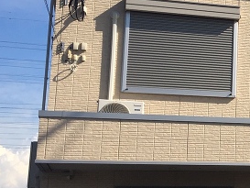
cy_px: 76
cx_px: 385
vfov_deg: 14.7
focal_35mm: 101
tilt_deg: +11.3
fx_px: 730
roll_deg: +0.1
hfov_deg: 17.3
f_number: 2.2
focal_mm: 4.15
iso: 25
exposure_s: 1/1876
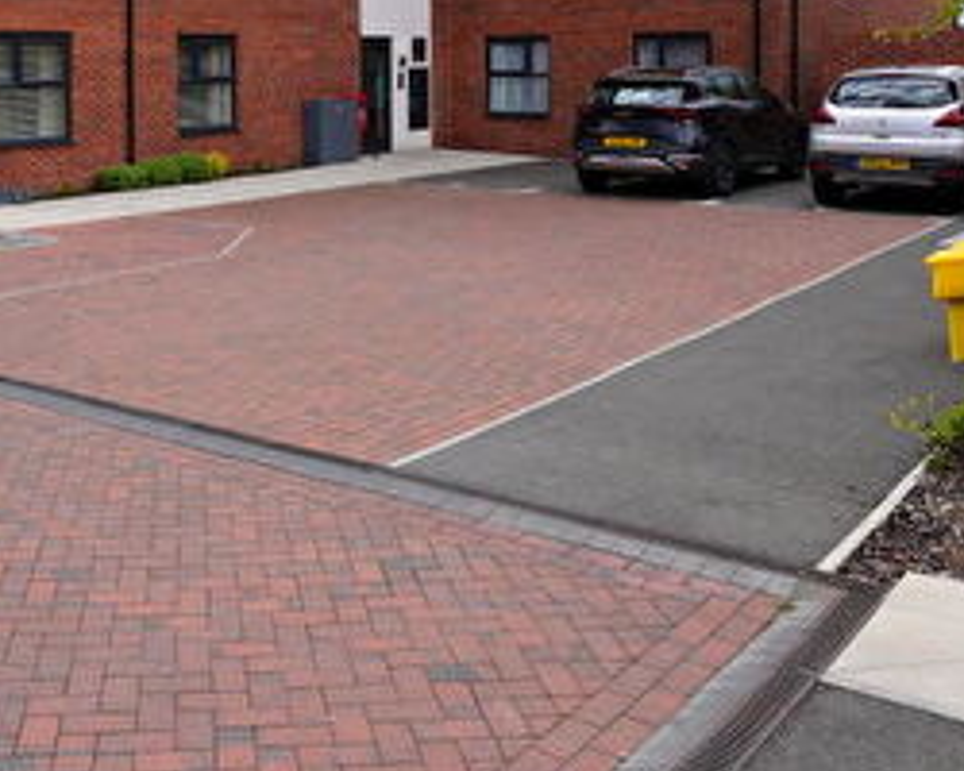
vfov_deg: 33.8
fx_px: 1198
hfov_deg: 42.4
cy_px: 83
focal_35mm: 42
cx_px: 235
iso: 100
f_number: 5
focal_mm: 16
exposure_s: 1/250
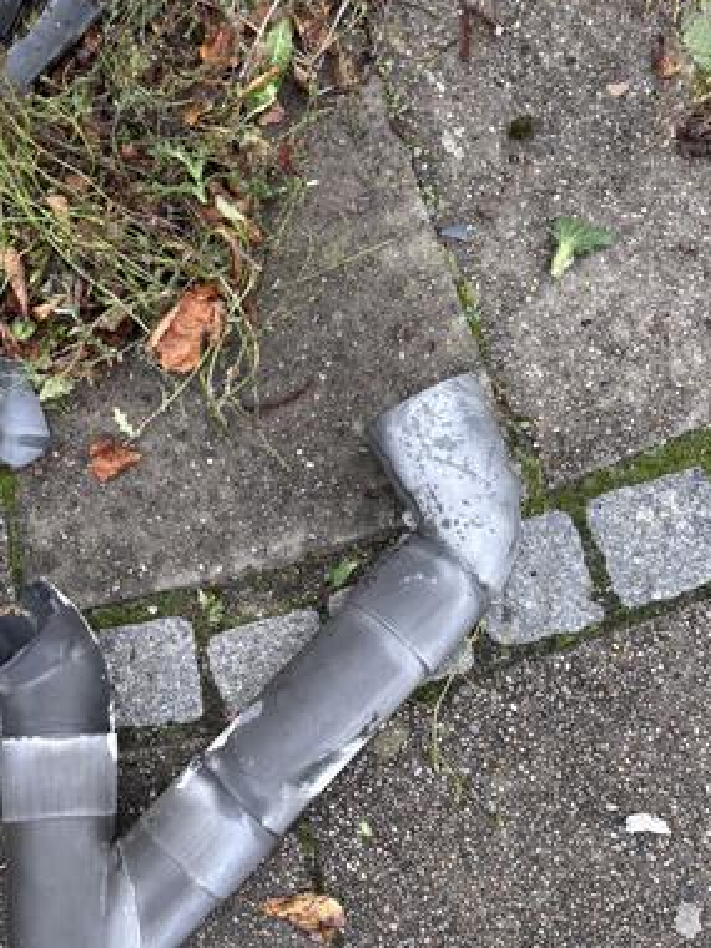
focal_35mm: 41
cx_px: 242
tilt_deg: -78.2
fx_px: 1123
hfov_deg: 34.8
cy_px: 646
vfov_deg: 45.0
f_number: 1.6
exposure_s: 1/121
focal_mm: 5.96
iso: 40
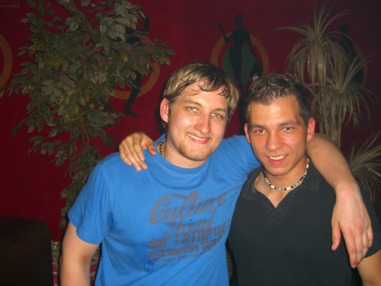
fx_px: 418
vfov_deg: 37.7
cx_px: 190
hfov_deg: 49.0
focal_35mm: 38
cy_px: 143
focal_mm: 7.9
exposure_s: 1/60
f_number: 2.8
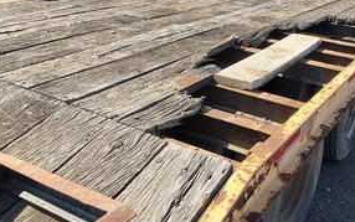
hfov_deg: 45.4
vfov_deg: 29.7
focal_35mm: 43
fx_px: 416
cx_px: 241
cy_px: 78
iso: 25
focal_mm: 3
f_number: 1.8
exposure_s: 1/869
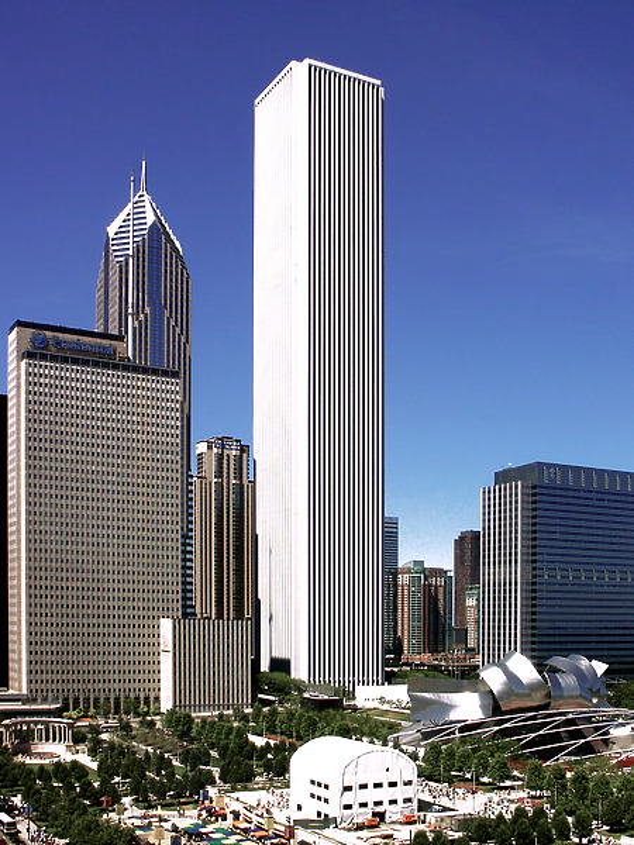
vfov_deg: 52.6
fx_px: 855
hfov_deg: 40.7
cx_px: 317
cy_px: 422
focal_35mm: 35
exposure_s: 1/500
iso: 64
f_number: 6.7
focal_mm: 7.18
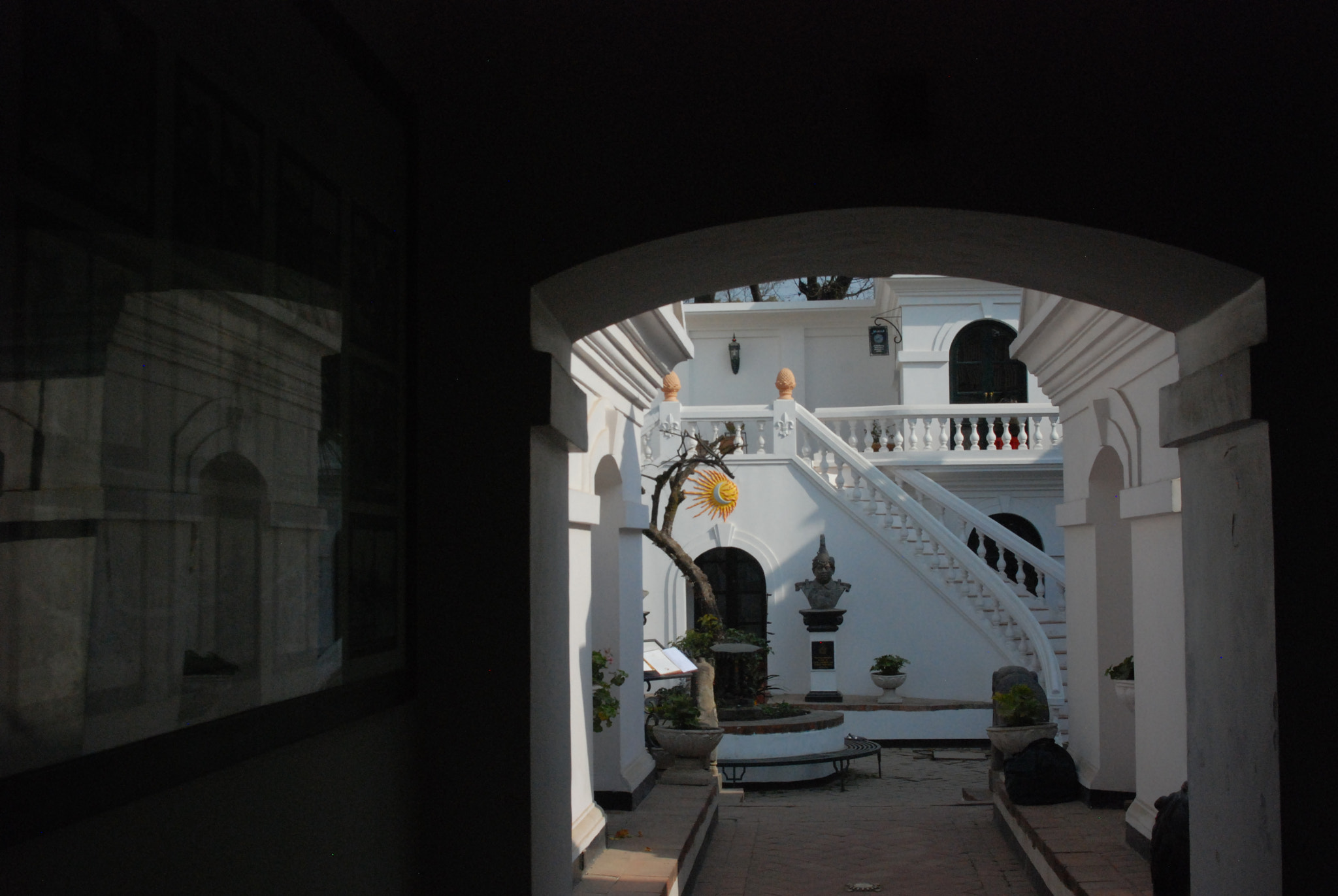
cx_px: 669
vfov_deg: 32.0
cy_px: 448
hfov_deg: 46.3
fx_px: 1563
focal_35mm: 42
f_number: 14
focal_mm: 28
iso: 1000
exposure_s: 1/800
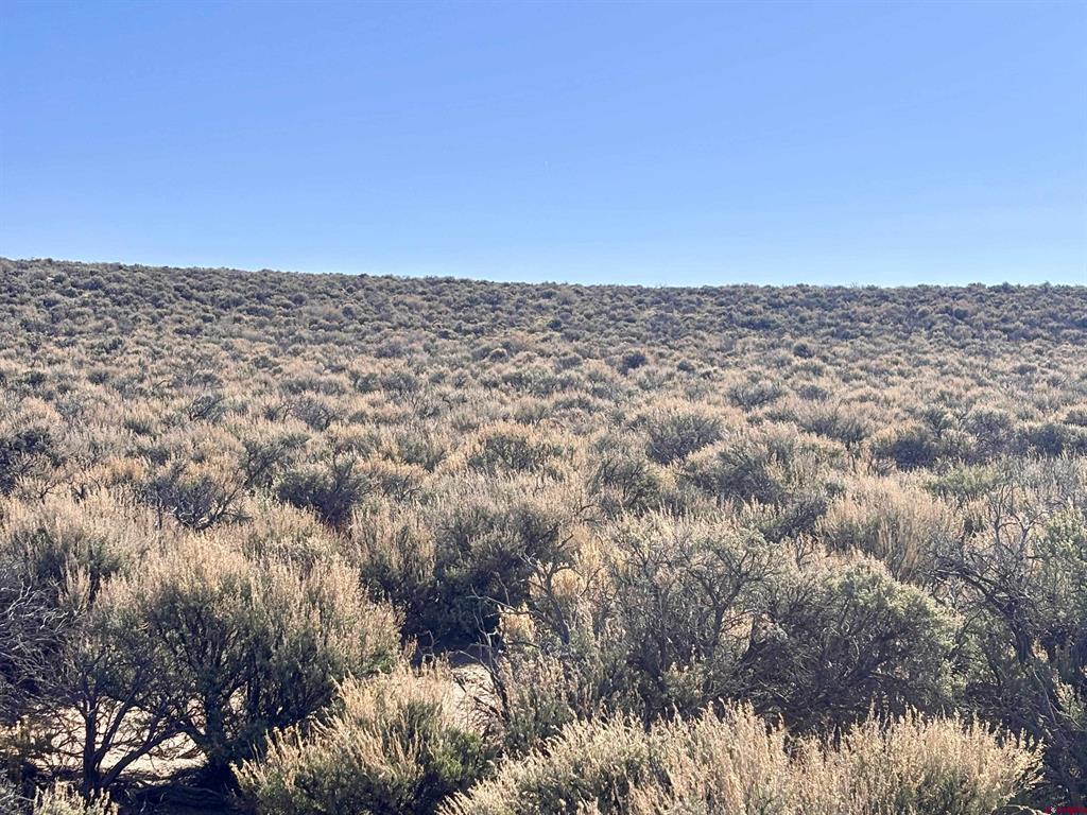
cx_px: 544
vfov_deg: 28.0
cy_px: 408
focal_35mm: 52
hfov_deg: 36.8
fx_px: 1633
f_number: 1.6
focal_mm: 5.96
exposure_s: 1/3788
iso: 40
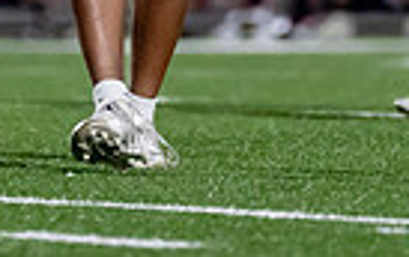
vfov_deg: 1.0
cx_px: 152
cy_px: -362
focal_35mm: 1307
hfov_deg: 1.6
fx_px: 14587
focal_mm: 200
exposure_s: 1/1250
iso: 3200
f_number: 2.8
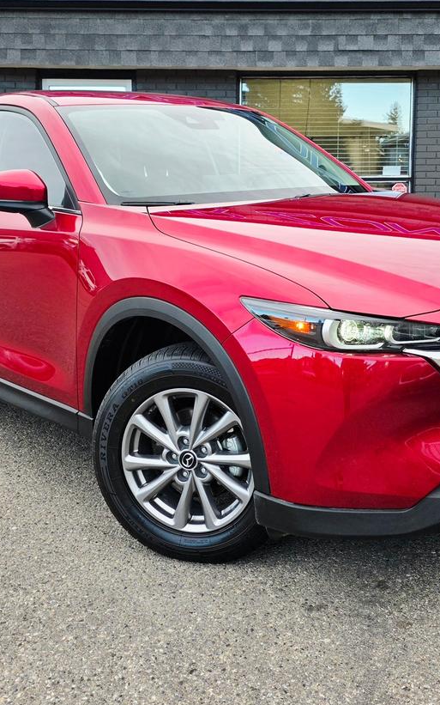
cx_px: 233
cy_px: 299
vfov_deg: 51.3
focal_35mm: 38
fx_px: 729
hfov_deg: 33.6
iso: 40
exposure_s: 1/182
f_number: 1.7
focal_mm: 6.3
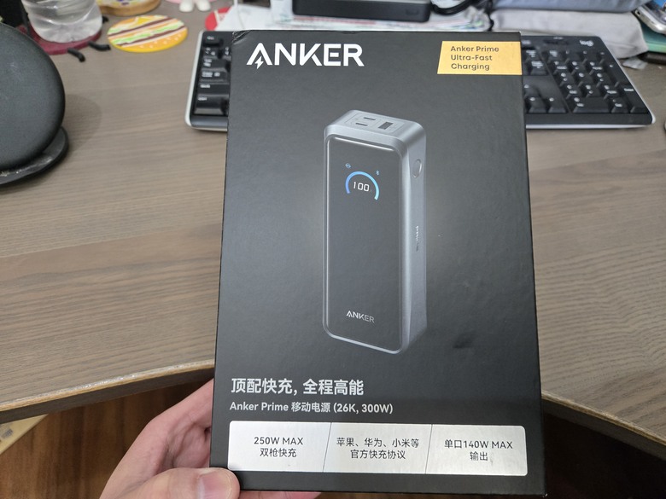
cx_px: 333
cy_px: 250
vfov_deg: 58.9
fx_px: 443
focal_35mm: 23
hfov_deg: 73.9
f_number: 1.8
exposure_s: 1/120
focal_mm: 5.4
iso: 640
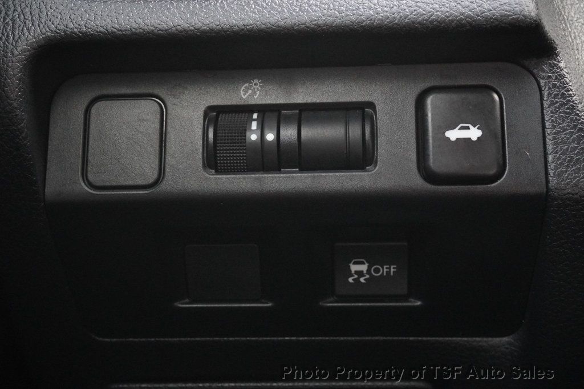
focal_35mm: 51
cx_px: 292
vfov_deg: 26.4
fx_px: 827
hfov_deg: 38.9
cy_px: 194
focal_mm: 34
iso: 6400
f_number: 9
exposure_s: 1/250
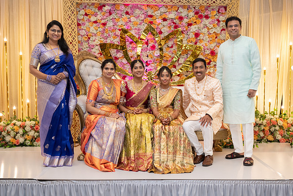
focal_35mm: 41
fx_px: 337
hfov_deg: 47.0
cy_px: 98
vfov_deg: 32.3
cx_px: 146
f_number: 4.5
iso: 1600
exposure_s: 1/160
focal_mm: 41
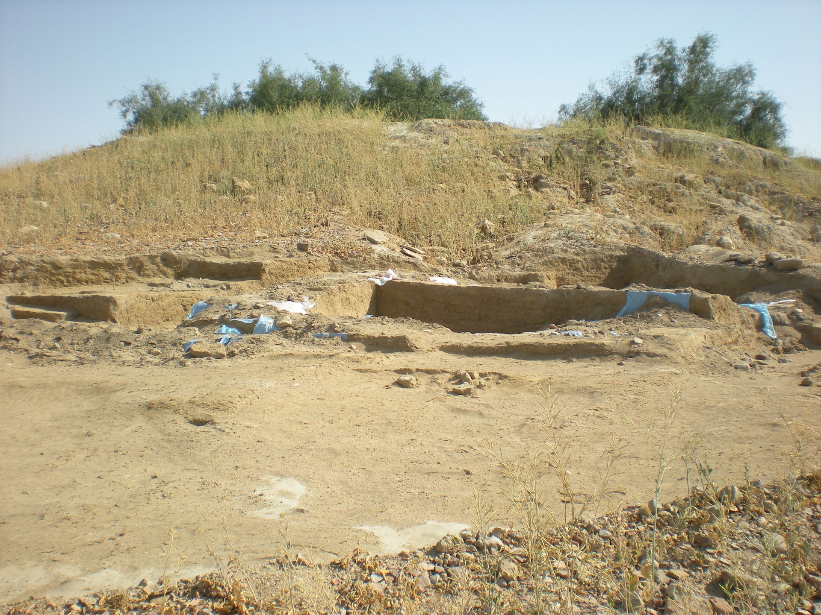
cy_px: 308
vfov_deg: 37.7
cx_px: 410
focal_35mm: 38
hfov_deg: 49.0
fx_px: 901
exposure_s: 1/384
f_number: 4.6
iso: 64
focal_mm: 6.3
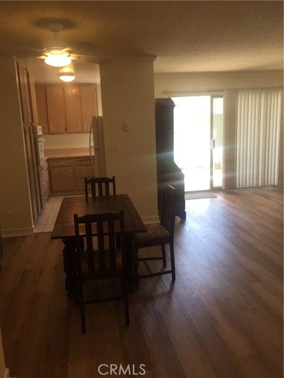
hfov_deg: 48.2
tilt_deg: -10.6
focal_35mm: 29
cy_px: 189
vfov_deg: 61.7
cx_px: 142
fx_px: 317
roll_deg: +1.4
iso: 40
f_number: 2.2
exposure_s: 1/60
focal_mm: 4.15
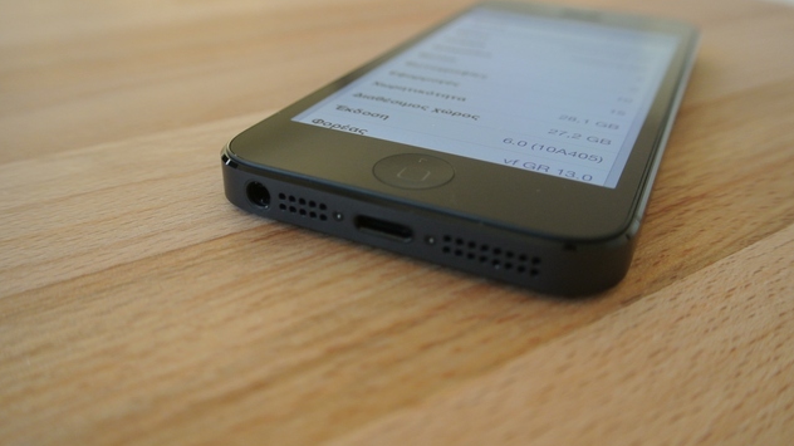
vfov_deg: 34.6
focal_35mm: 34
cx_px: 401
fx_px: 716
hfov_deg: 58.0
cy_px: 227
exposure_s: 1/125
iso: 560
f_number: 3.8
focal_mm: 12.2
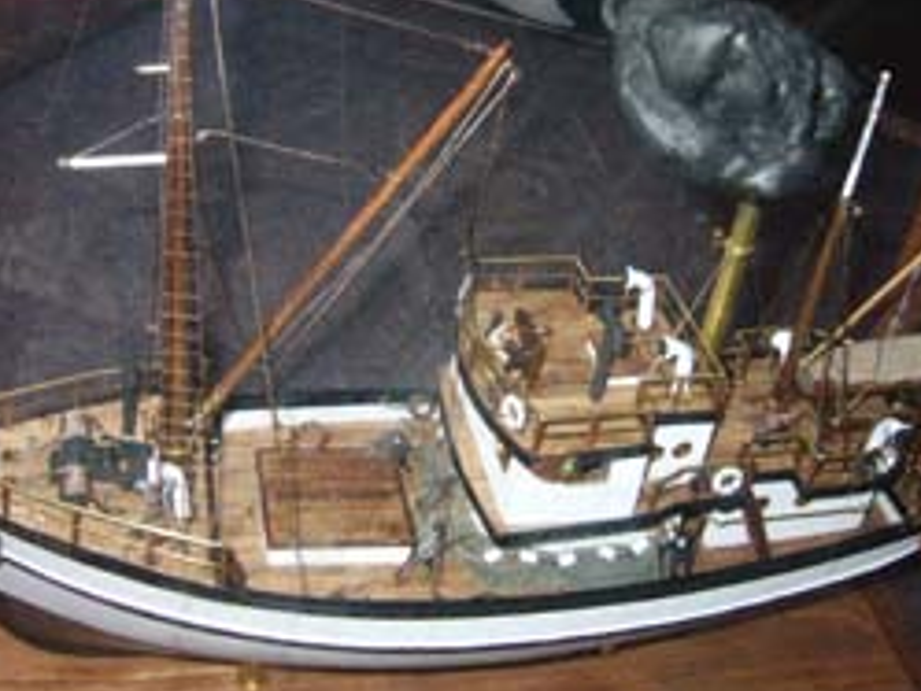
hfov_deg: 39.5
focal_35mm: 48
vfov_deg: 30.2
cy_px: 266
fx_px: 1278
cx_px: 379
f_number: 2.8
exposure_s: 1/60
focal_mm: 5.8
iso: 100
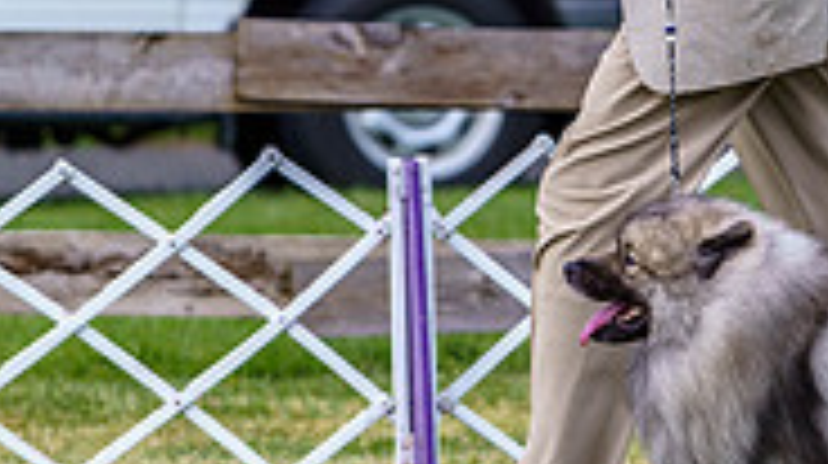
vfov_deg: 2.1
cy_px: 29
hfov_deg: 3.8
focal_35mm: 566
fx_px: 12412
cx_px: 716
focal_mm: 171
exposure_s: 1/500
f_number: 4
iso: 200
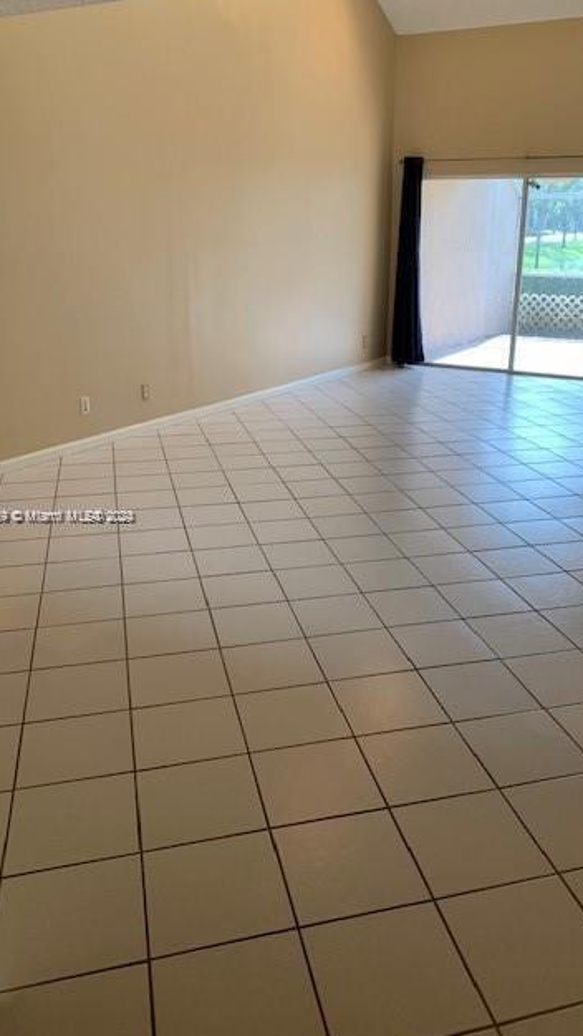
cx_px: 341
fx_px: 796
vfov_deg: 66.1
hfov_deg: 40.1
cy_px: 517
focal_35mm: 29
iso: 50
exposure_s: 1/60
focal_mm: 4.25
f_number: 1.8
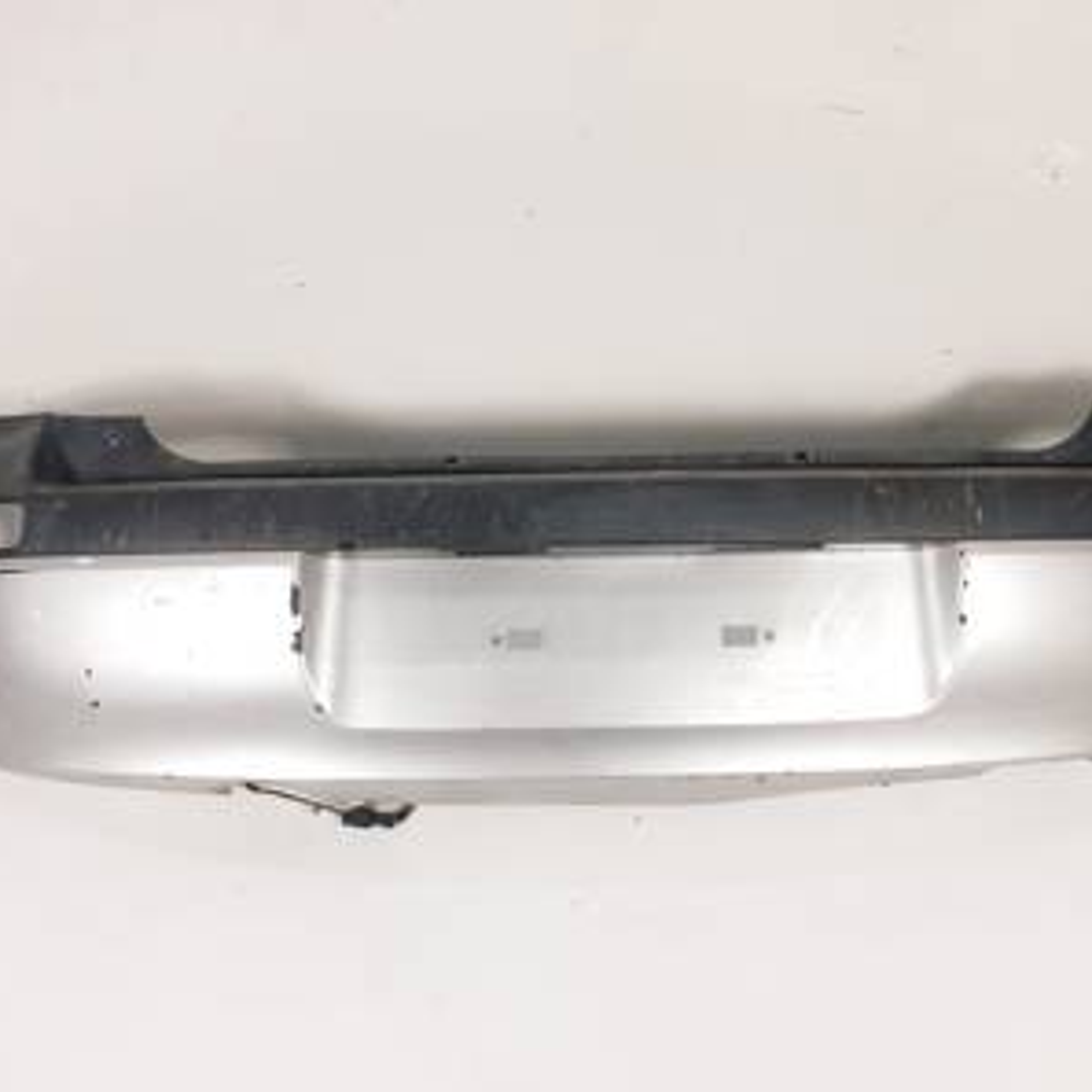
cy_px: 544
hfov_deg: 52.4
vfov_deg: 52.5
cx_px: 599
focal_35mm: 31
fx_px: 1106
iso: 50
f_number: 2.4
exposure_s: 1/100
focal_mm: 4.3
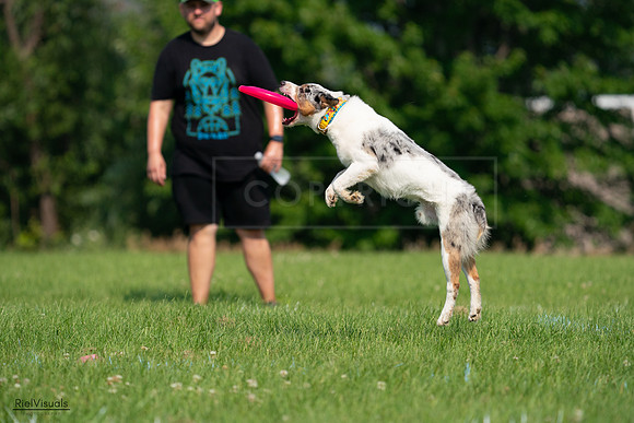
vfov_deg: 4.0
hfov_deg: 6.0
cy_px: 212
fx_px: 6007
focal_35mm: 341
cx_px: 317
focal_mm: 341
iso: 640
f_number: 6.3
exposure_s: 1/4000
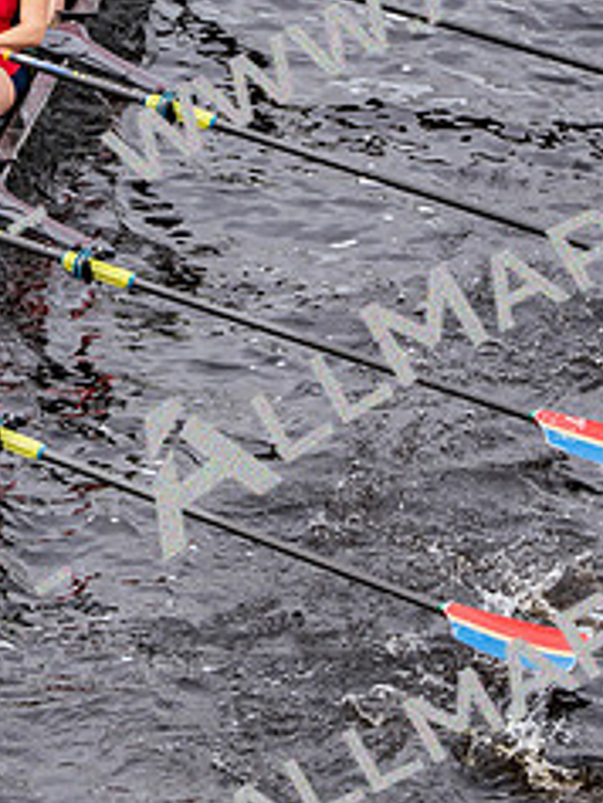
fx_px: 10907
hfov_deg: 3.2
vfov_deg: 4.2
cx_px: -146
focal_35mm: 470
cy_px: 239
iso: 320
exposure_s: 1/2000
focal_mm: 200
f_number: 2.8
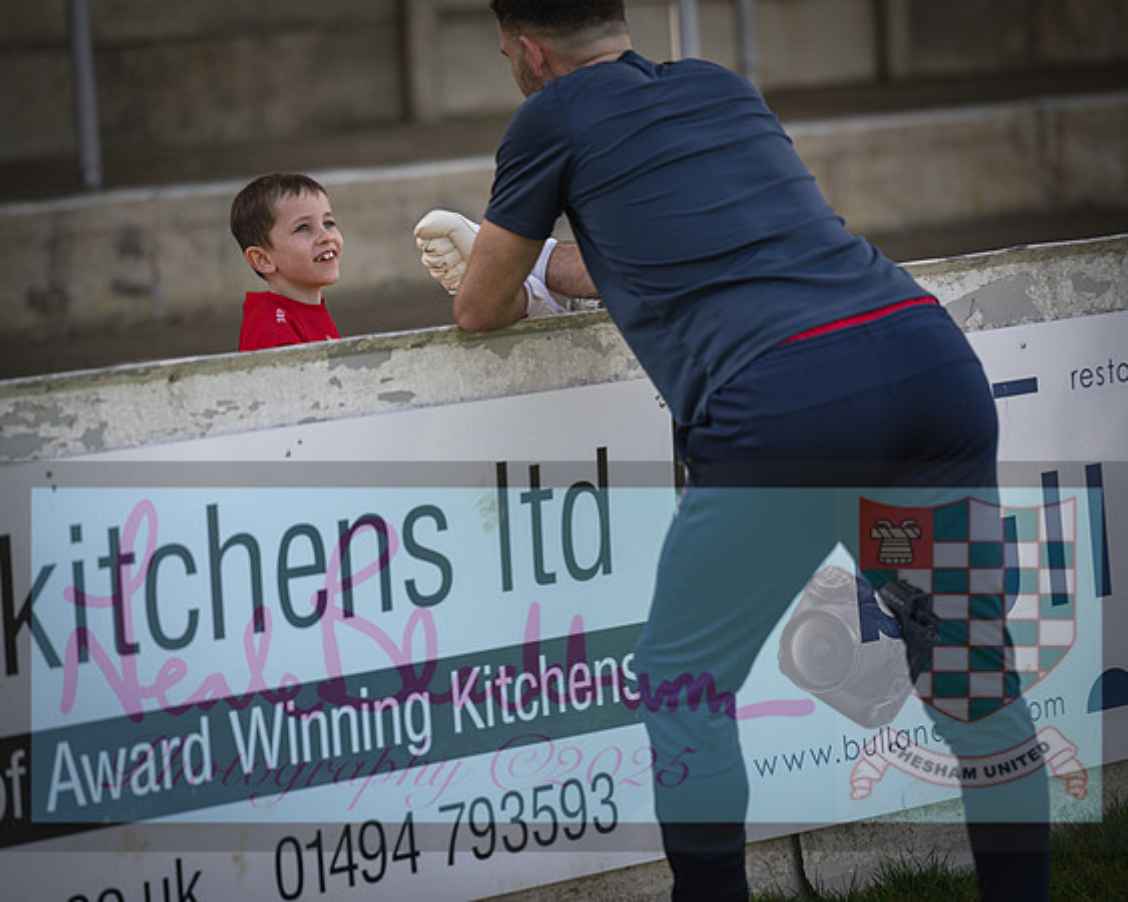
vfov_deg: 10.2
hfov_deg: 12.7
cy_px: 451
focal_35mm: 152
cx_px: 527
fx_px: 5074
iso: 32
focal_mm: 135
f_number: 2.1
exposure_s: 1/400
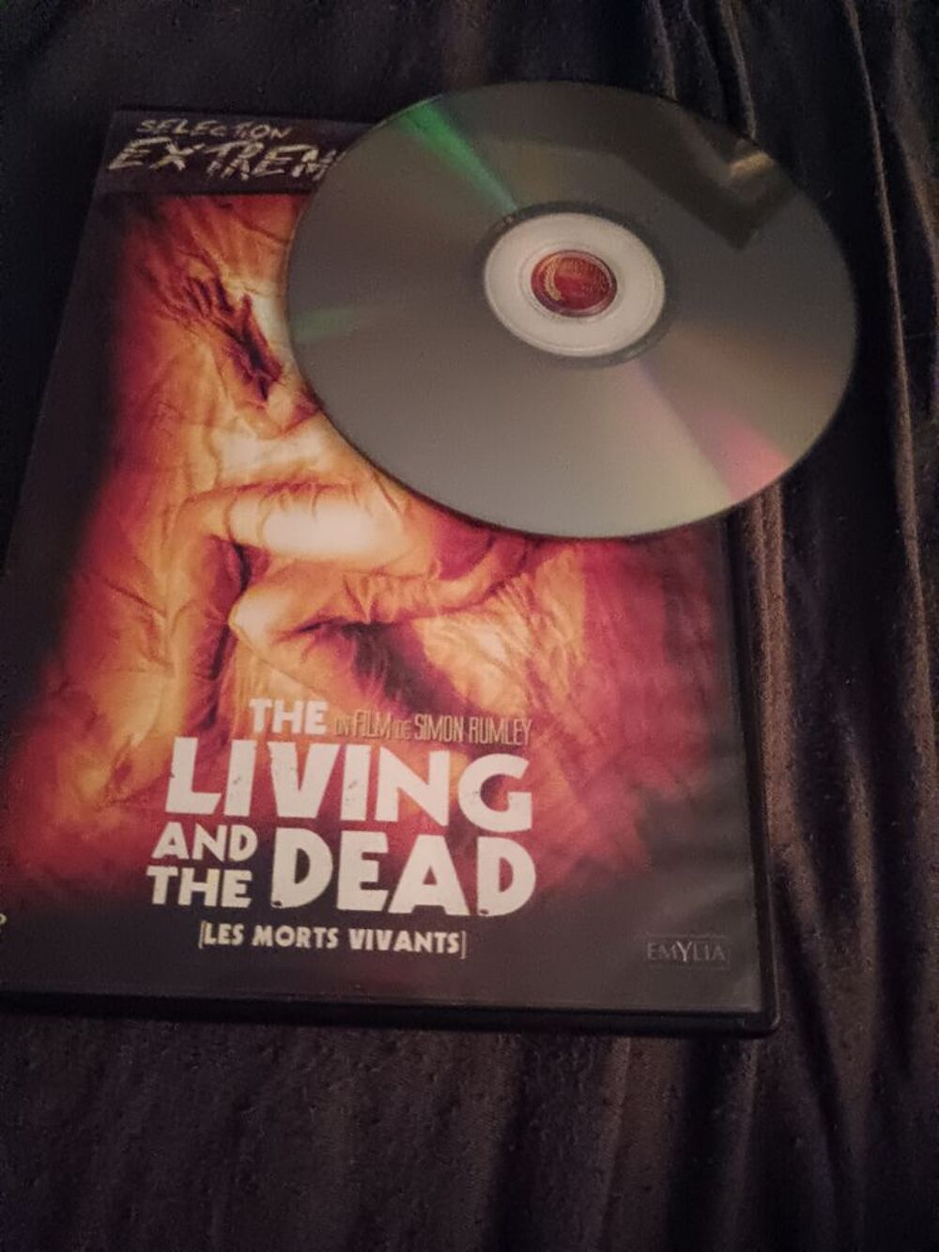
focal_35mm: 27
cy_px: 626
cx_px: 470
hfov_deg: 51.4
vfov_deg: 65.3
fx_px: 976
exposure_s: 1/10
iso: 16910
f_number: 1.9
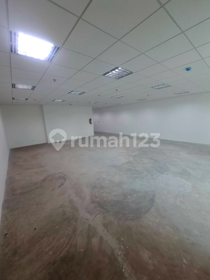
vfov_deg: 106.2
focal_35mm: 13
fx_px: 105
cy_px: 140
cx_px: 105
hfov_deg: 89.9
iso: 64
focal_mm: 1.42
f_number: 2.2
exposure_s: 1/50
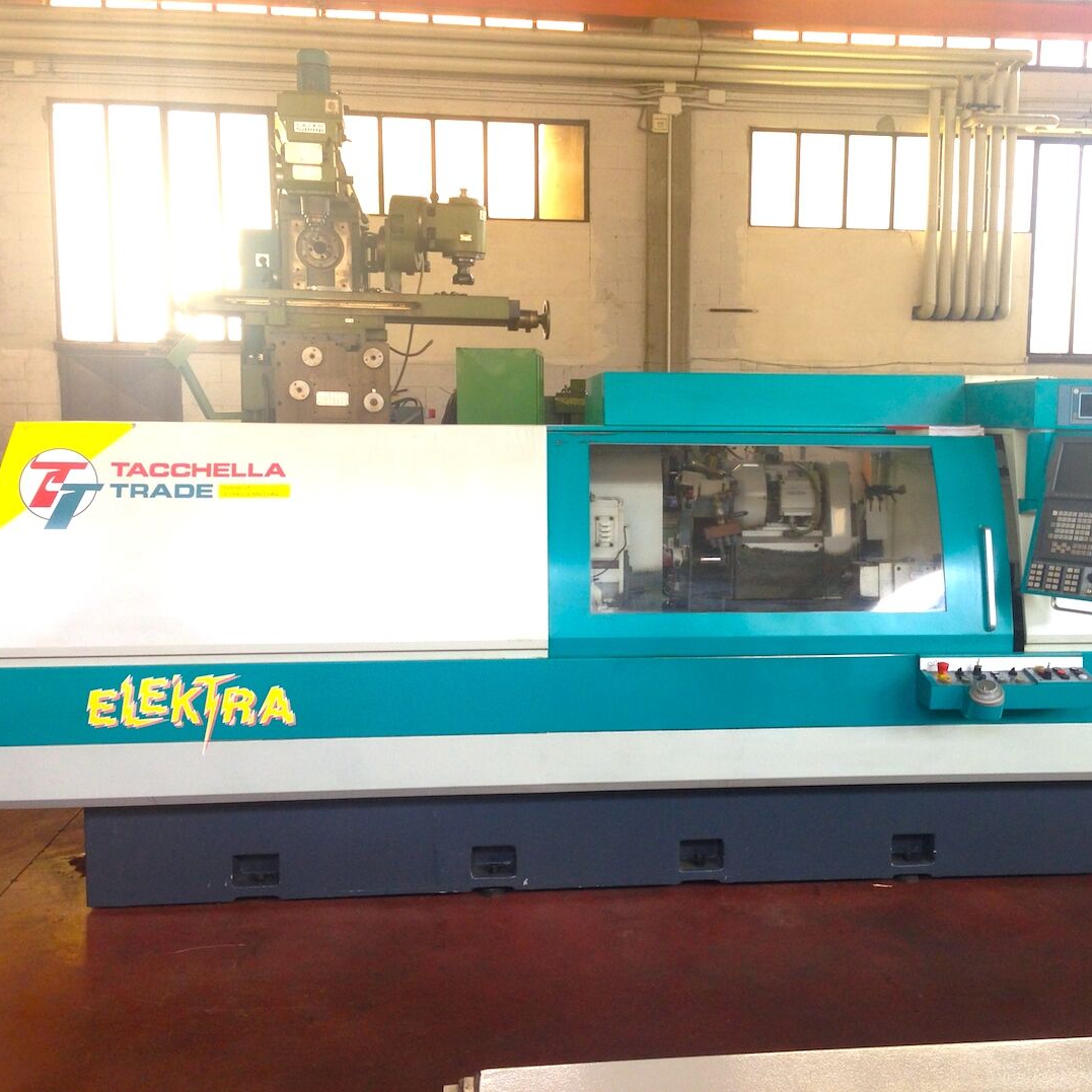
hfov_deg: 42.6
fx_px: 1392
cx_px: 660
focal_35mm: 39
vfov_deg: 42.8
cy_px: 547
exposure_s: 1/20
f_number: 2.4
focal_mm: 4.12
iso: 64
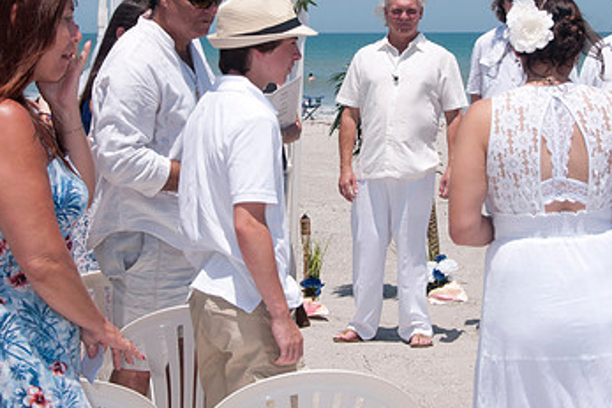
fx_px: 2073
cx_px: 347
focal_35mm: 122
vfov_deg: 11.2
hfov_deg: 16.8
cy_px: 41
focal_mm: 40
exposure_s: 1/250
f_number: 11
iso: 100
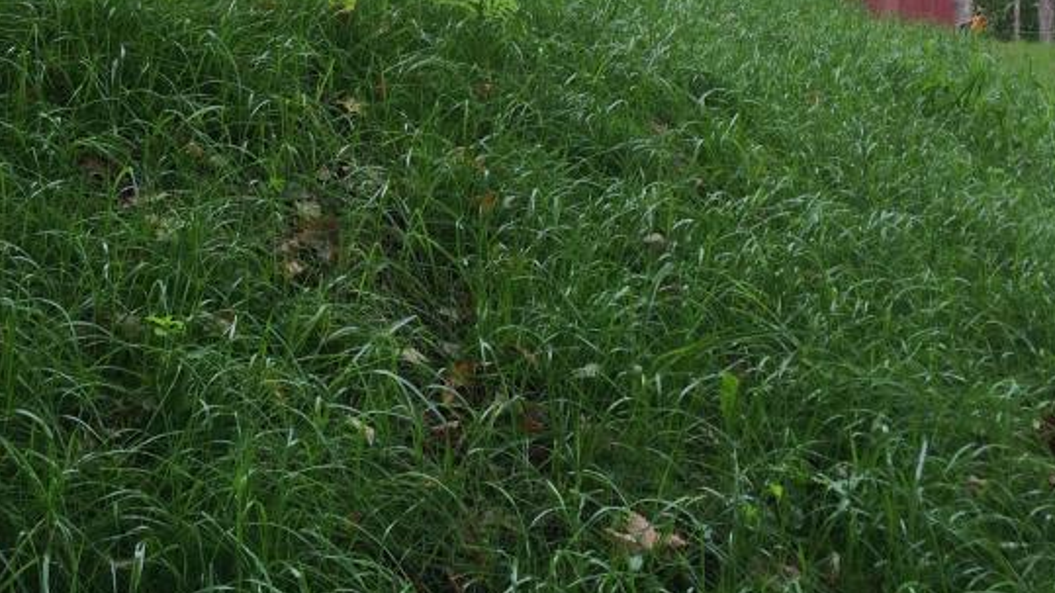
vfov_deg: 18.8
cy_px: -147
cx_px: 360
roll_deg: +1.7
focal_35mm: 60
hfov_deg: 34.6
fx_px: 1678
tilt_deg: +8.0
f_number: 2.2
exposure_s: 1/120
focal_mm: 4.15
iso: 32
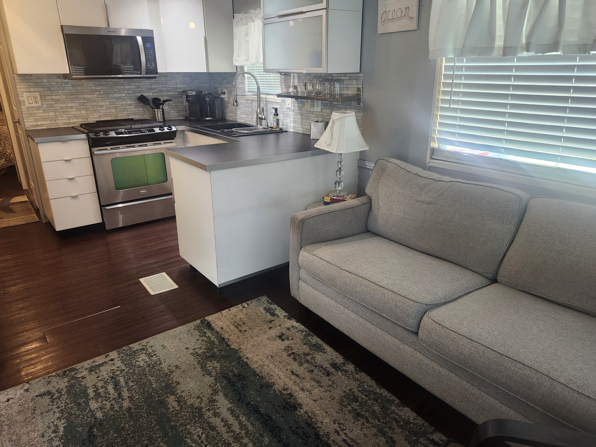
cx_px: 298
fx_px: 396
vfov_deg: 58.9
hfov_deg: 73.9
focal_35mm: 23
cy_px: 224
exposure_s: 1/120
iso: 400
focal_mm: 5.54
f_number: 1.8
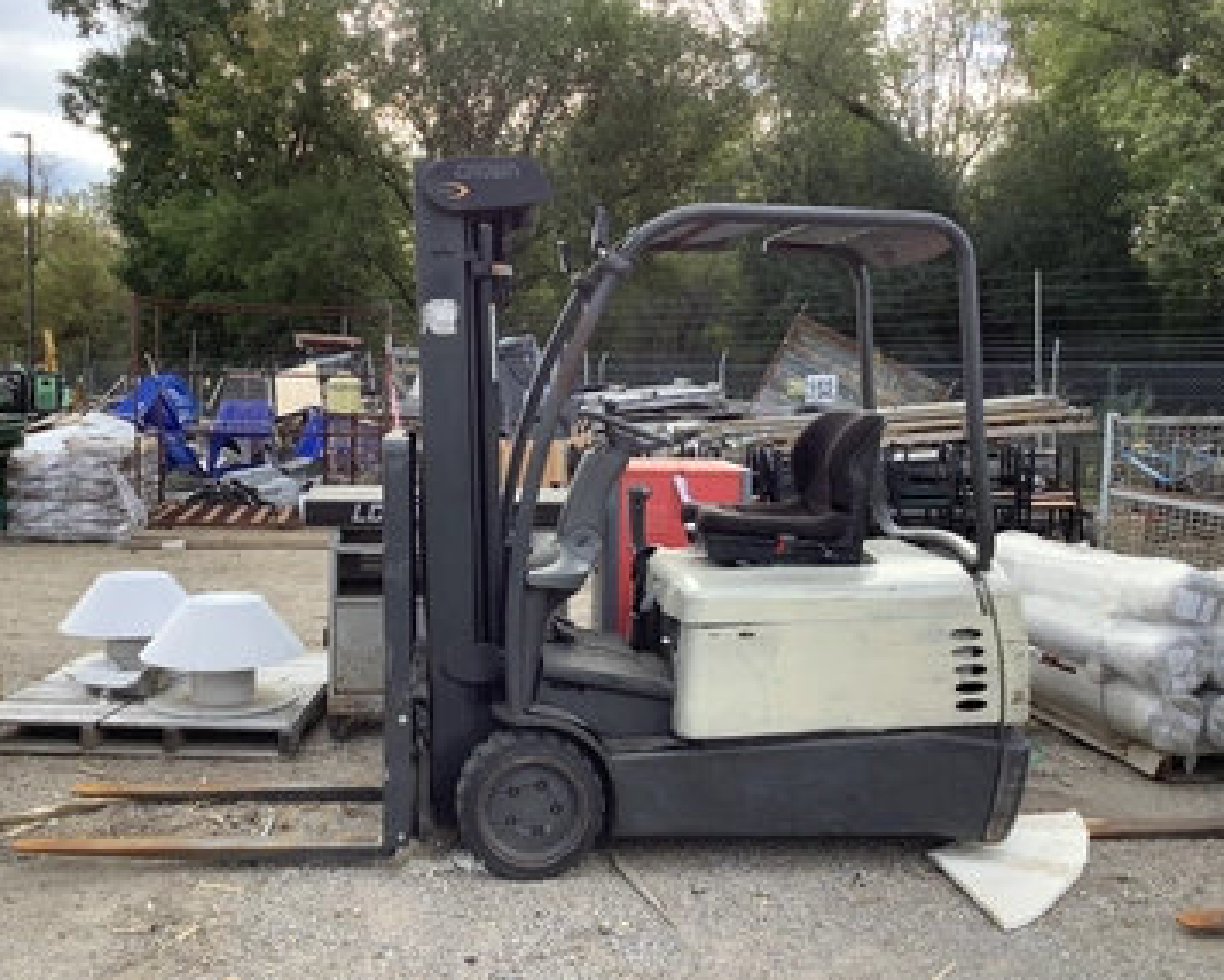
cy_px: 502
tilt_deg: -5.7
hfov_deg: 52.8
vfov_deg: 43.4
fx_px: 1232
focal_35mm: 34
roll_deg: -1.7
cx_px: 571
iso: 32
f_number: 2.4
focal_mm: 3.3
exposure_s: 1/120
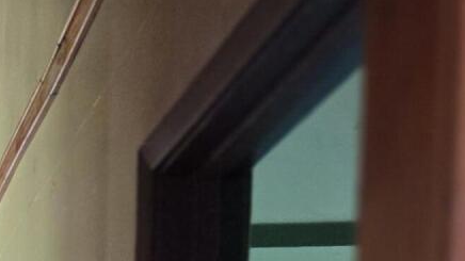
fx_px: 1418
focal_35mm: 115
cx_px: -248
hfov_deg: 16.8
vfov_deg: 8.8
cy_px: 755
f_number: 1.8
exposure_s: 1/120
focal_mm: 5.4
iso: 800
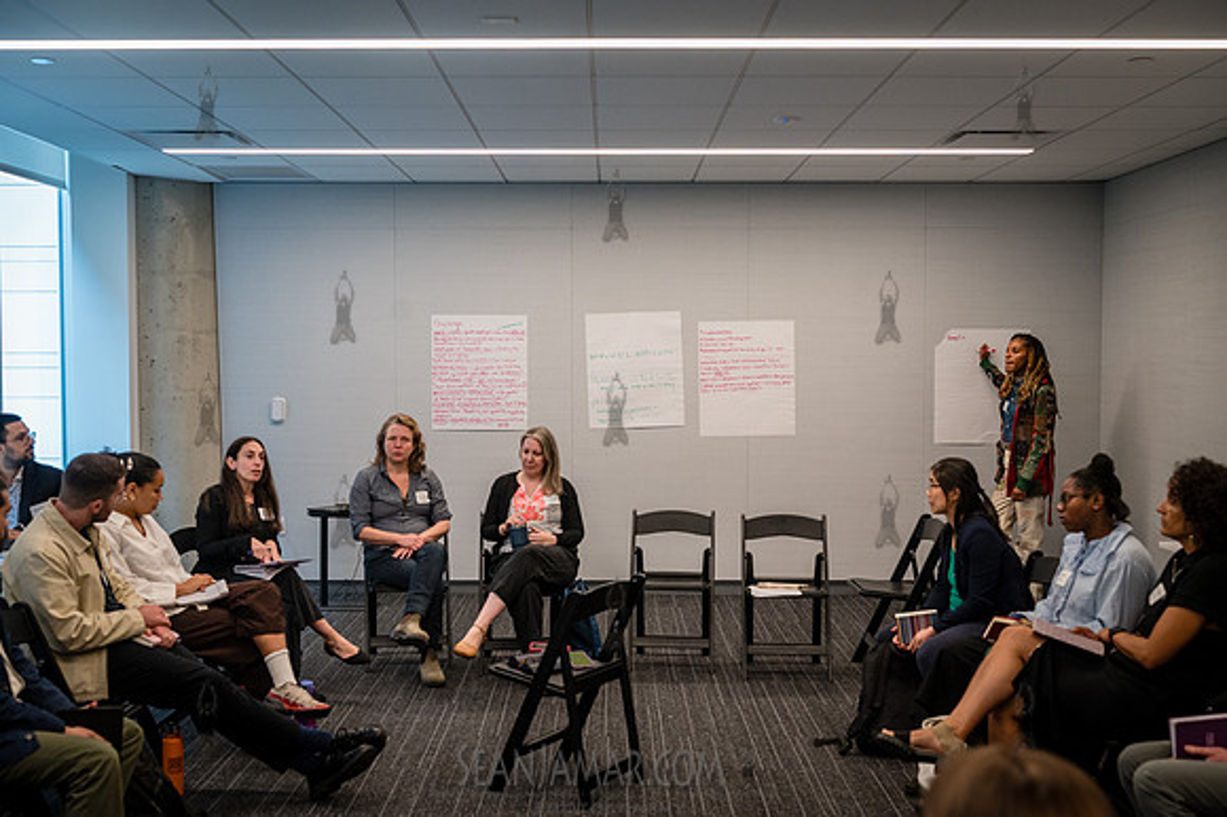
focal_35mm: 36
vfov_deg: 37.2
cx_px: 614
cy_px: 408
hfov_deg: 53.6
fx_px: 1213
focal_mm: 35
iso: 2000
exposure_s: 1/200
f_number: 4
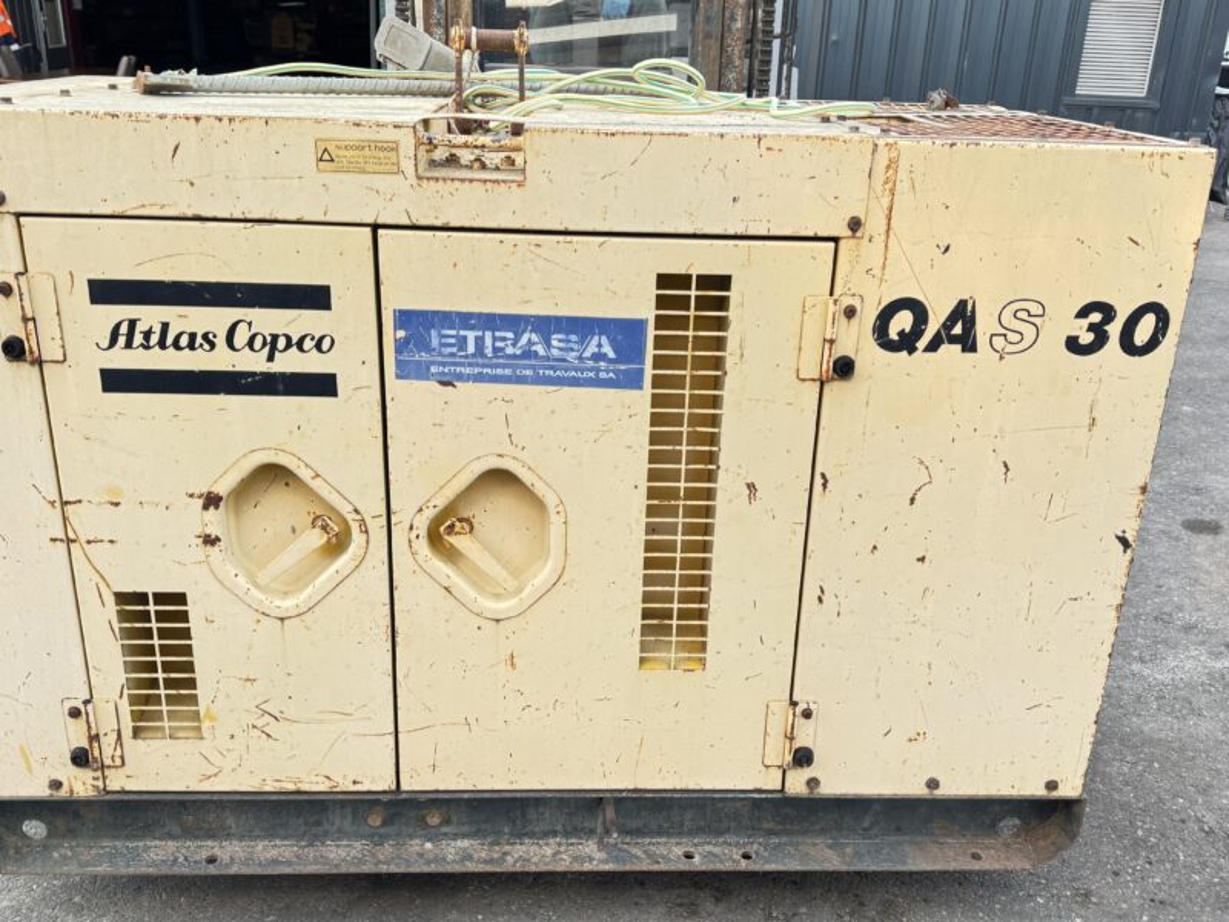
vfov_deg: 56.8
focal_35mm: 24
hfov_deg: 71.6
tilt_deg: -22.0
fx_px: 852
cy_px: 461
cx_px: 614
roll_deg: -2.6
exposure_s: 1/200
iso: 64
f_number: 1.78
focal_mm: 6.76
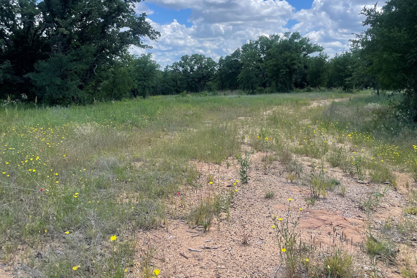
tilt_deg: -4.3
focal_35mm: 34
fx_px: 394
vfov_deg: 38.6
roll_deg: -0.8
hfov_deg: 55.8
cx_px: 208
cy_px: 105
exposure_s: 1/2681
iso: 32
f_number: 1.6
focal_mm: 4.2
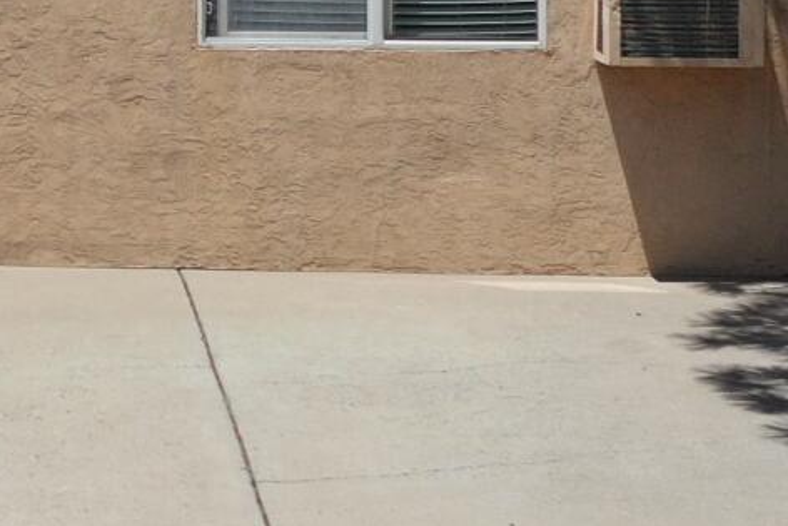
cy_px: -215
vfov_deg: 7.6
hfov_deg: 10.8
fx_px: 3897
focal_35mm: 178
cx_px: -608
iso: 100
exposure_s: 1/2500
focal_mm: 10.26
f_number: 3.2
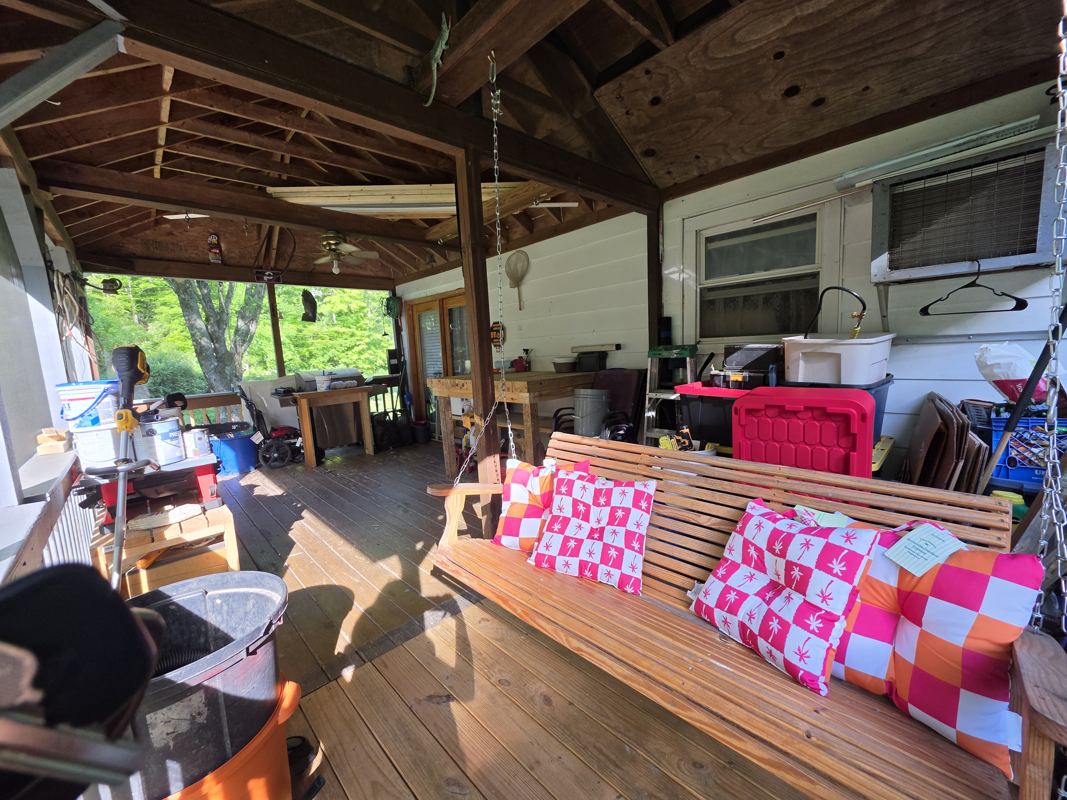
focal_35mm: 13
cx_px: 534
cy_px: 400
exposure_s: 1/120
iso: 40
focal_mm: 2.2
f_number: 1.9
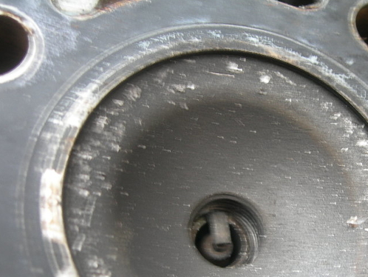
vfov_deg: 23.7
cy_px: 218
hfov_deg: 31.2
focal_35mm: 61
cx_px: 272
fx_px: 649
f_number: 2.8
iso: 50
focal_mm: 7.8
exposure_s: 1/6.7
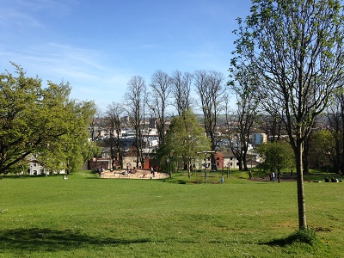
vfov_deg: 42.9
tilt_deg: -2.4
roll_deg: -1.5
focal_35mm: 33
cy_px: 129
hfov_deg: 55.4
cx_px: 172
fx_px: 328
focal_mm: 4.12
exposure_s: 1/1391
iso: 50
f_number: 2.4
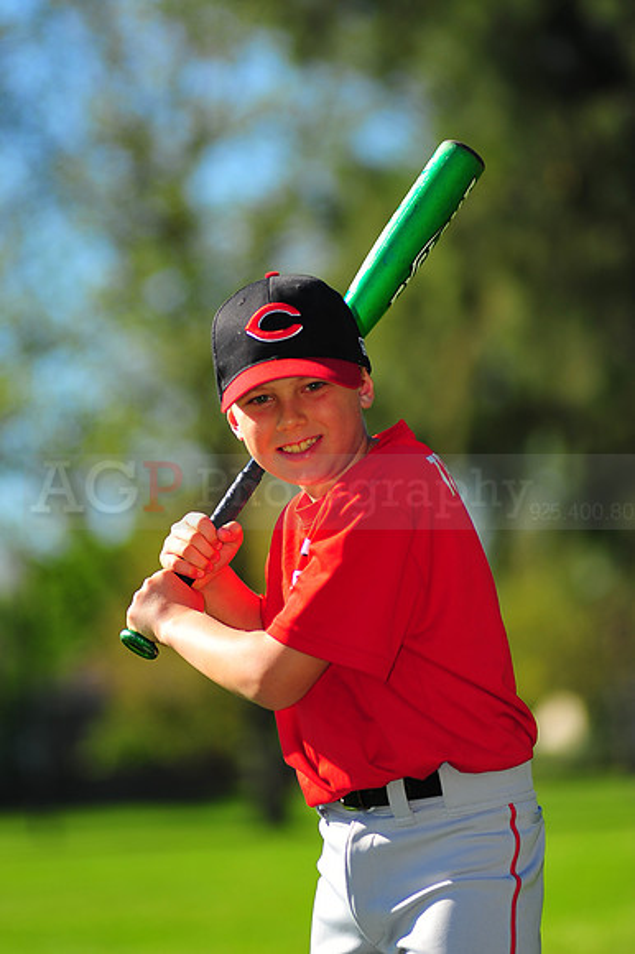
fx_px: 4768
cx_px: 318
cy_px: 477
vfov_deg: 11.4
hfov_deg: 7.6
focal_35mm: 180
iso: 200
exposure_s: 1/1600
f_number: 3.5
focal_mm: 180
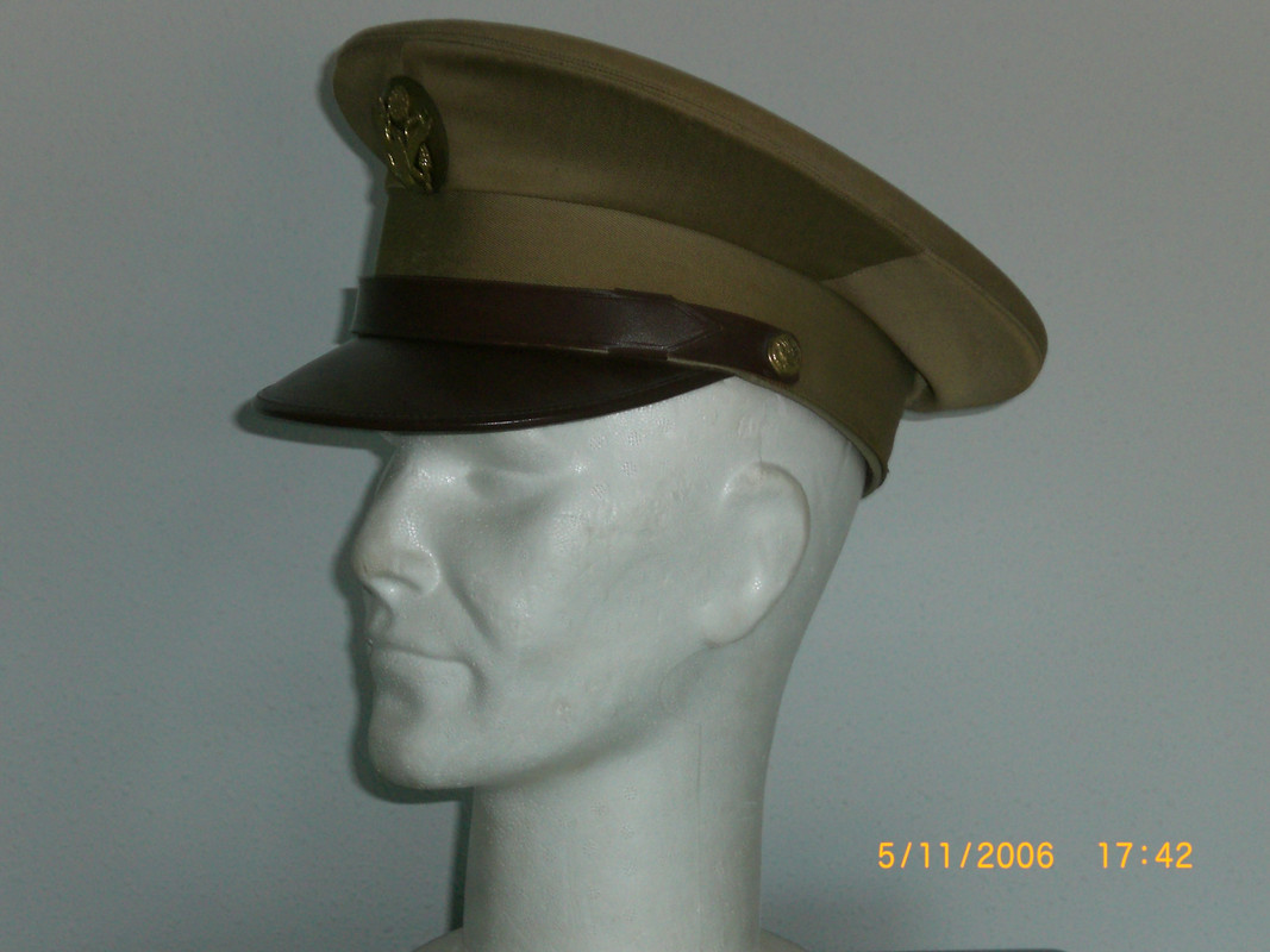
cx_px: 635
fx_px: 3192
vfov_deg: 17.0
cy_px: 476
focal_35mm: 87
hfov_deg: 22.5
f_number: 5
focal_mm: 14.49
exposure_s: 1/30
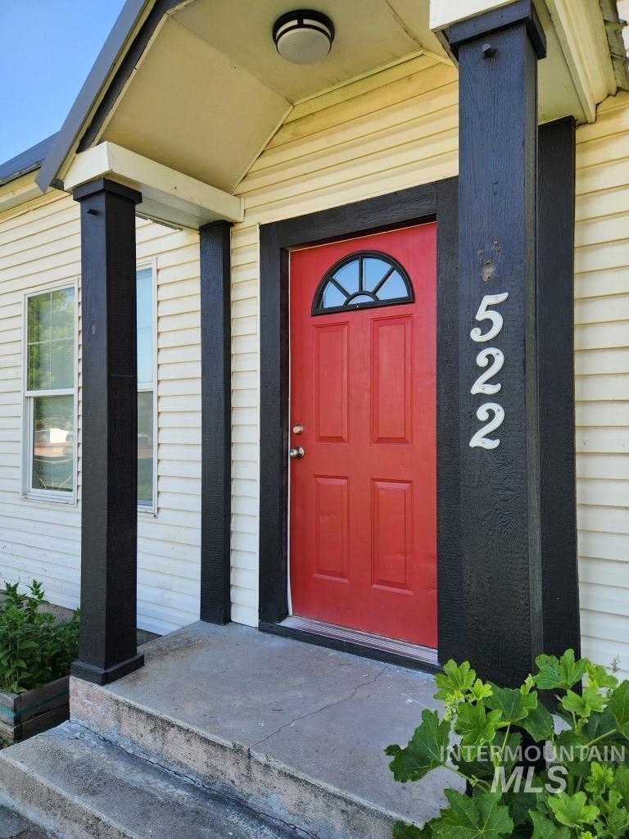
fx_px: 557
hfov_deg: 58.9
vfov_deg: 73.9
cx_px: 314
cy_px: 420
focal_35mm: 23
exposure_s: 1/234
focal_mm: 5.4
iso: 20
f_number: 1.8
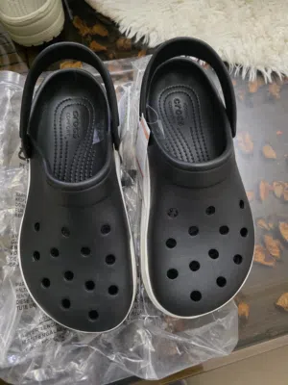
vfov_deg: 73.9
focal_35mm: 23
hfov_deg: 58.9
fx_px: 255
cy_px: 192
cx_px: 144
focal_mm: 6.3
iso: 1250
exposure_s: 1/100
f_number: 1.7
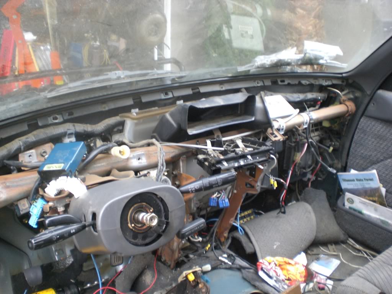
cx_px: 196
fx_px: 430
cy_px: 147
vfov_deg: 37.7
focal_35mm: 38
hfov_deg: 49.0
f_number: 3.1
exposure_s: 1/80
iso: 200
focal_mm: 6.3
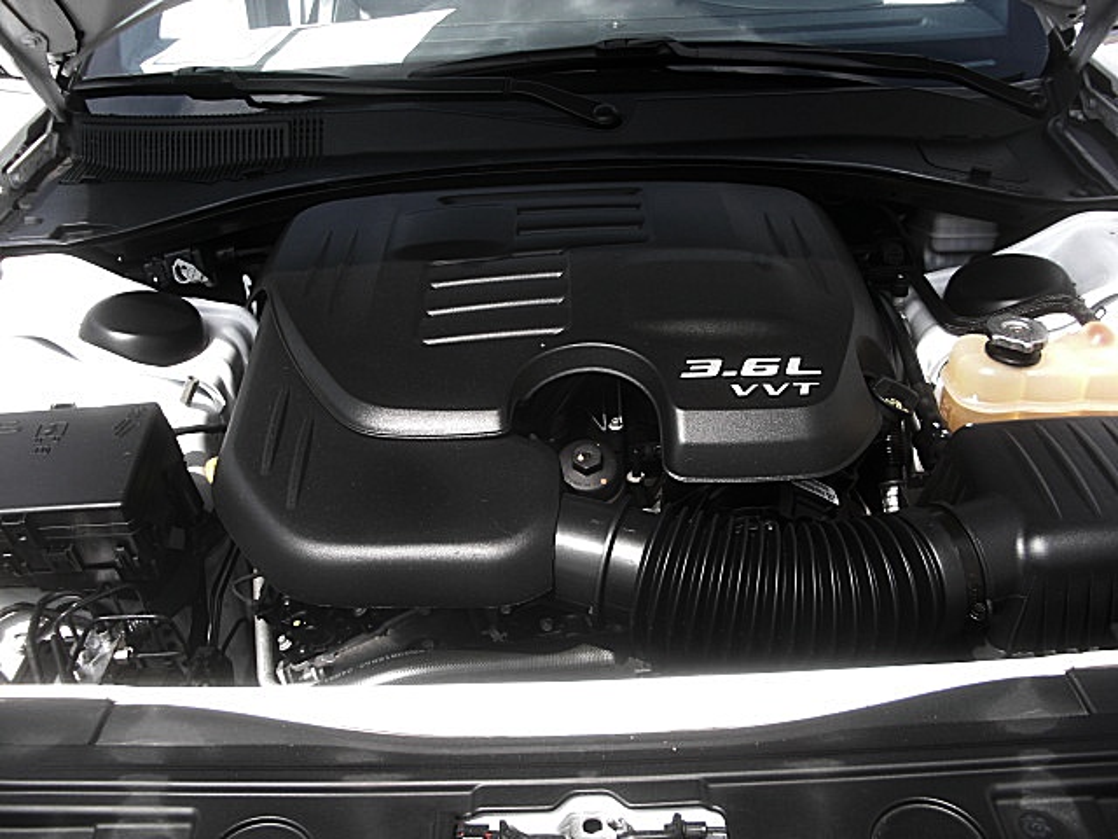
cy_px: 420
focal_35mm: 36
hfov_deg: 51.4
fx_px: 1163
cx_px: 559
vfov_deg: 39.7
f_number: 2.8
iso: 50
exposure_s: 1/250
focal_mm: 6.3
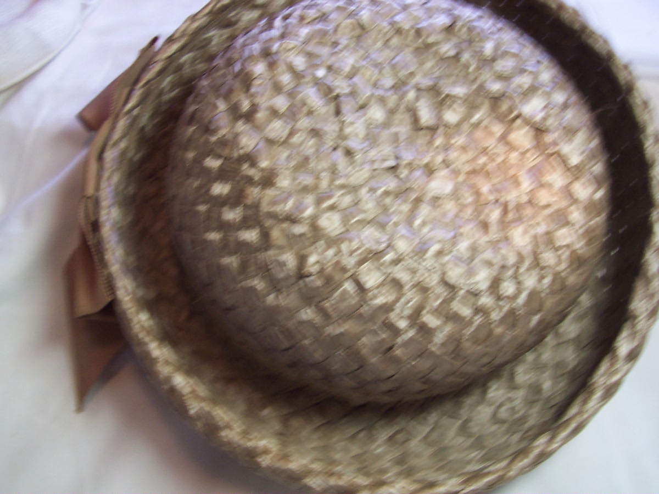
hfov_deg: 50.1
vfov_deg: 38.7
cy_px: 247
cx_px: 330
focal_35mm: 37
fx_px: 704
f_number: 2.8
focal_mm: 5.6
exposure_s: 1/30
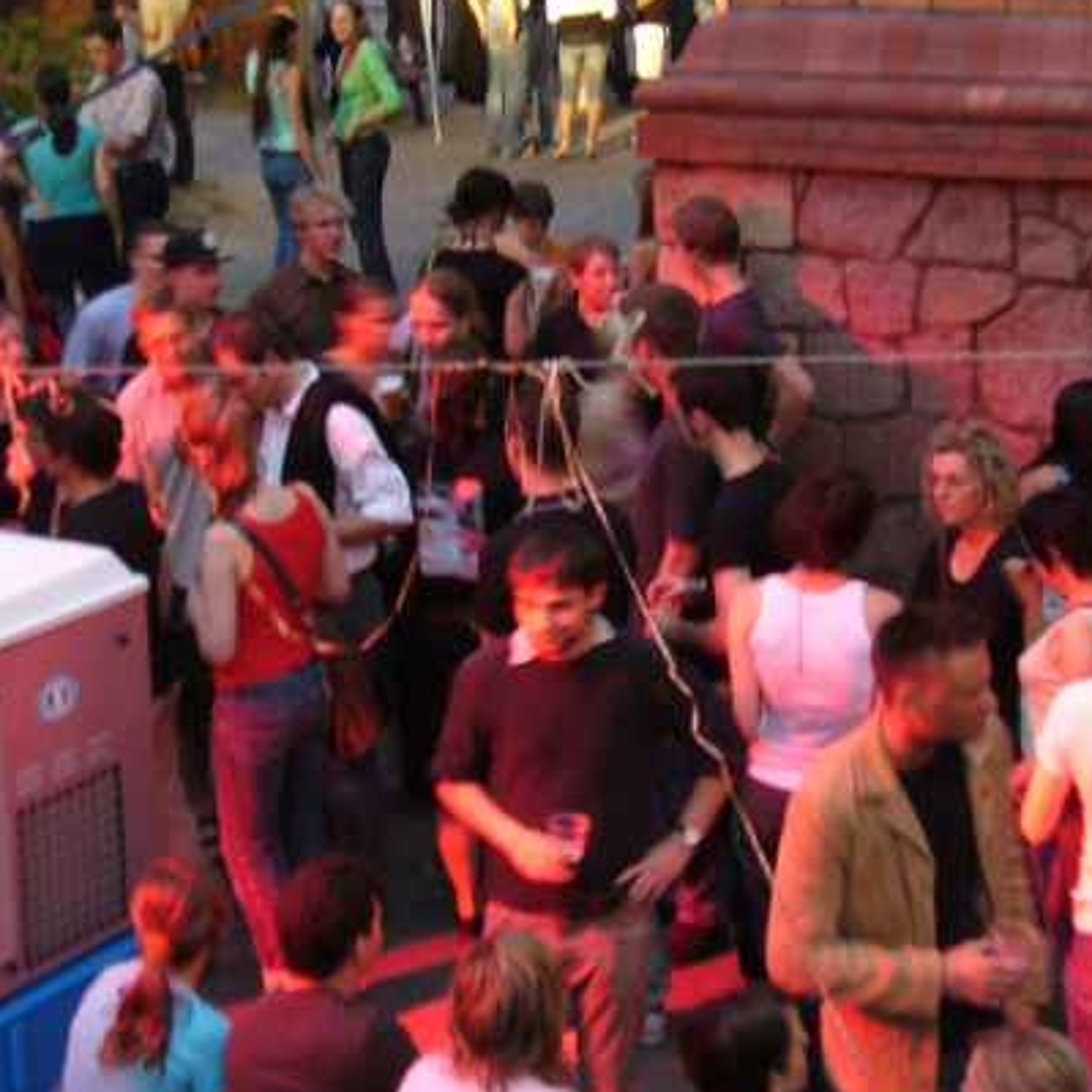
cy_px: 394
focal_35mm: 85
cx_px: 557
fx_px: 3034
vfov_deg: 20.4
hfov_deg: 20.4
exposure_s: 1/8
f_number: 3.5
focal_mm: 9.1
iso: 200
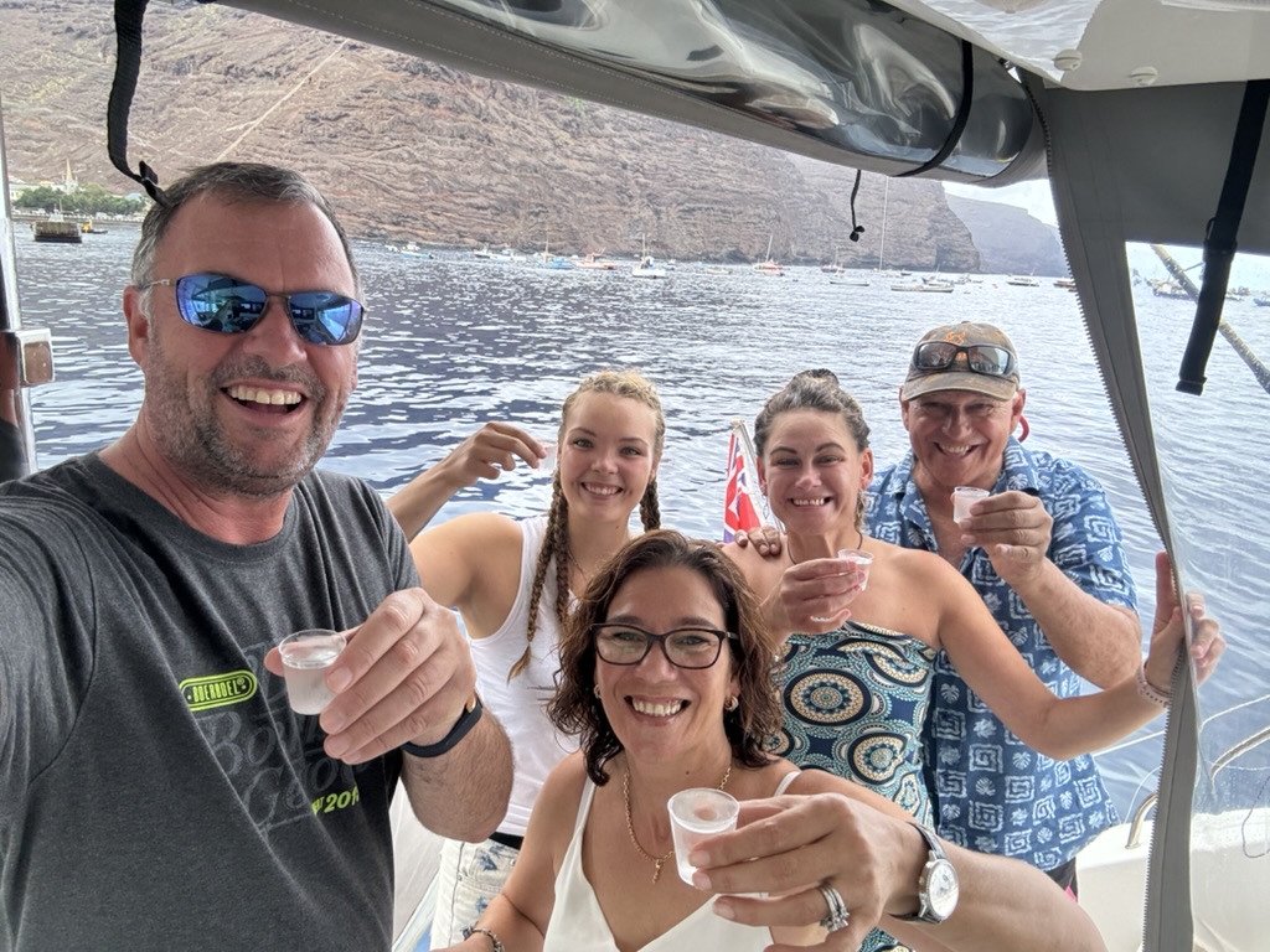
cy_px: 476
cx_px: 635
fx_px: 844
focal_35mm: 23
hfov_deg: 73.9
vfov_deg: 58.9
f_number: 1.9
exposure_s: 1/121
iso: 64
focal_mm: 2.69
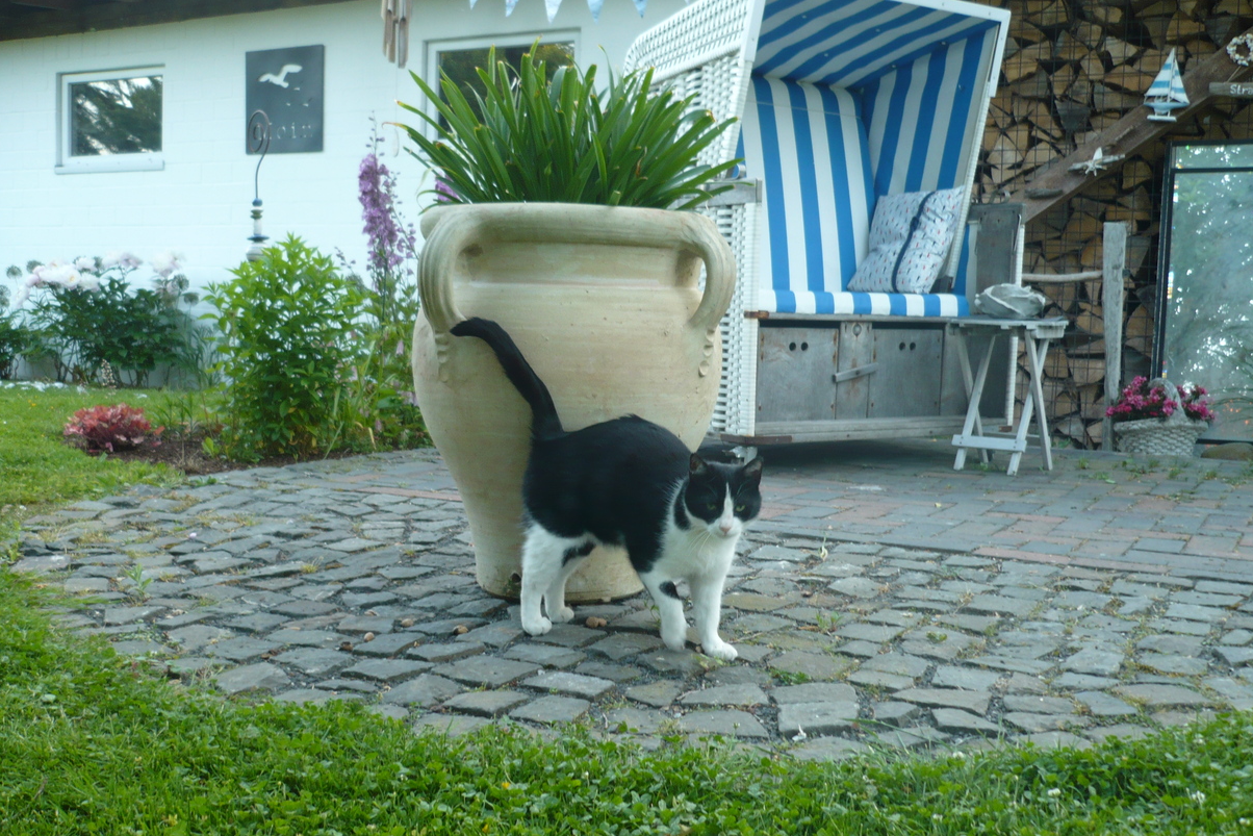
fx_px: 1288
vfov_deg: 35.9
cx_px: 636
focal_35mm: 37
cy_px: 441
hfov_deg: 51.9
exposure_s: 1/30
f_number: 2.8
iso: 100
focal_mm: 5.8
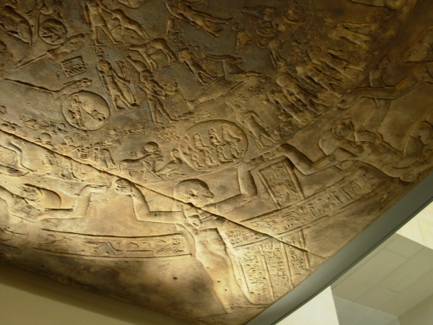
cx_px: 211
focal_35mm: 41
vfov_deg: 35.1
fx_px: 513
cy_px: 167
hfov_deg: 45.8
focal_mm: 6.3
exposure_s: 1/13.5
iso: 50
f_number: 2.9
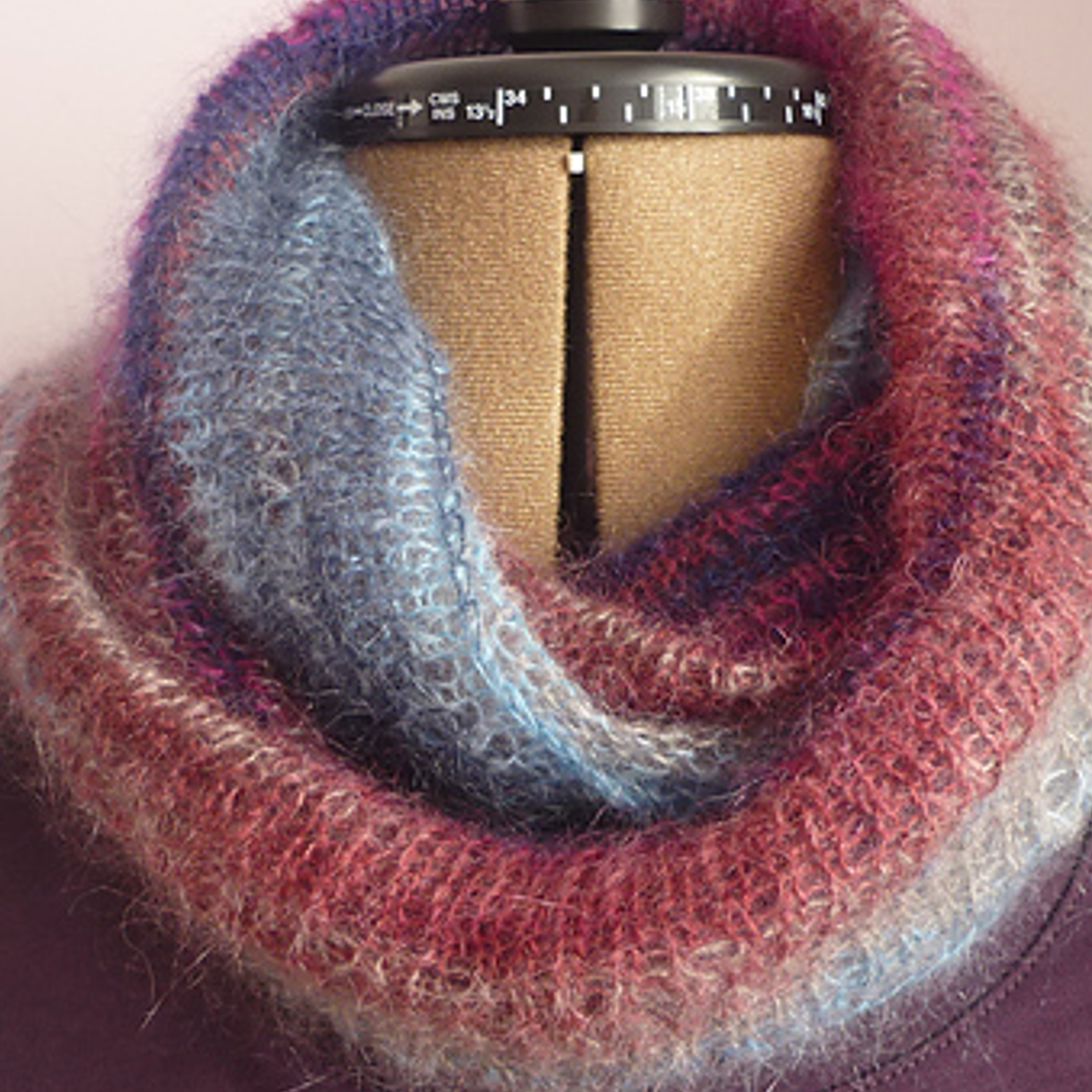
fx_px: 1963
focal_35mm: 55
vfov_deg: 31.1
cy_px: 486
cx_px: 541
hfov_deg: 31.1
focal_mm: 5.5
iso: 100
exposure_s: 1/30
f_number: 2.8
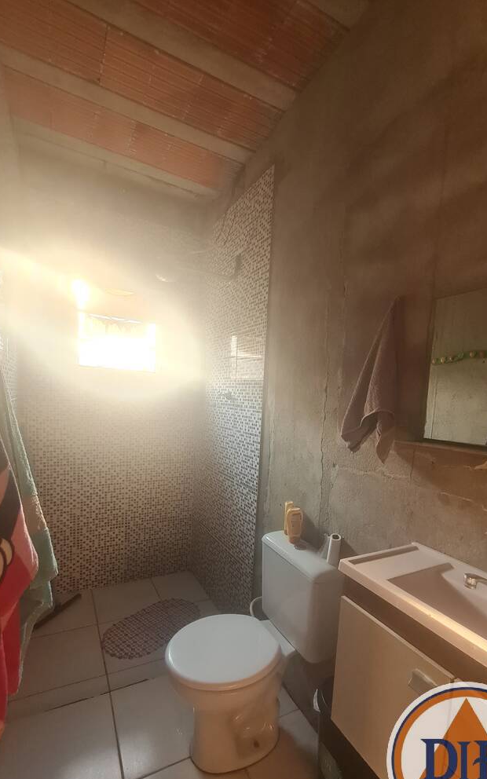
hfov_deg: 74.8
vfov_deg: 101.2
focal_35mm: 15
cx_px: 235
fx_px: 319
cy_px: 423
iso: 250
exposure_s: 1/60
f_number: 2.2
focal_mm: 2.2
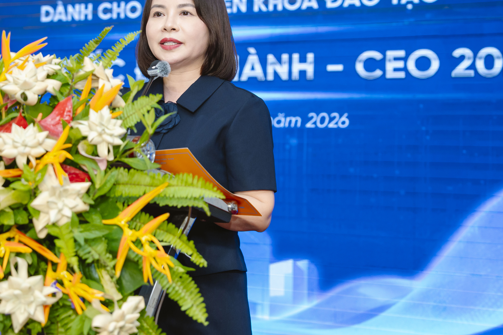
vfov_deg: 13.5
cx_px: 218
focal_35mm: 101
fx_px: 1411
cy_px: 86
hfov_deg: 20.2
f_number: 3.5
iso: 800
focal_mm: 58
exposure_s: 1/200
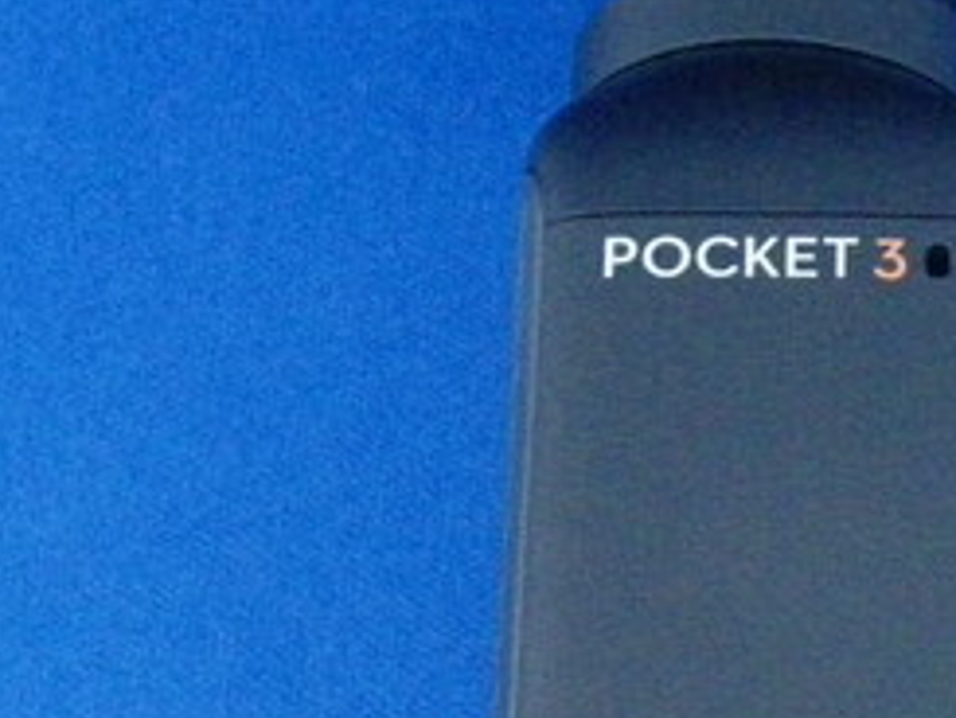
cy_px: 687
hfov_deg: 13.6
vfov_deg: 10.8
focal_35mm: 137
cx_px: 1401
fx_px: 3785
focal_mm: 4.9
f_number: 2.6
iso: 800
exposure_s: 1/60
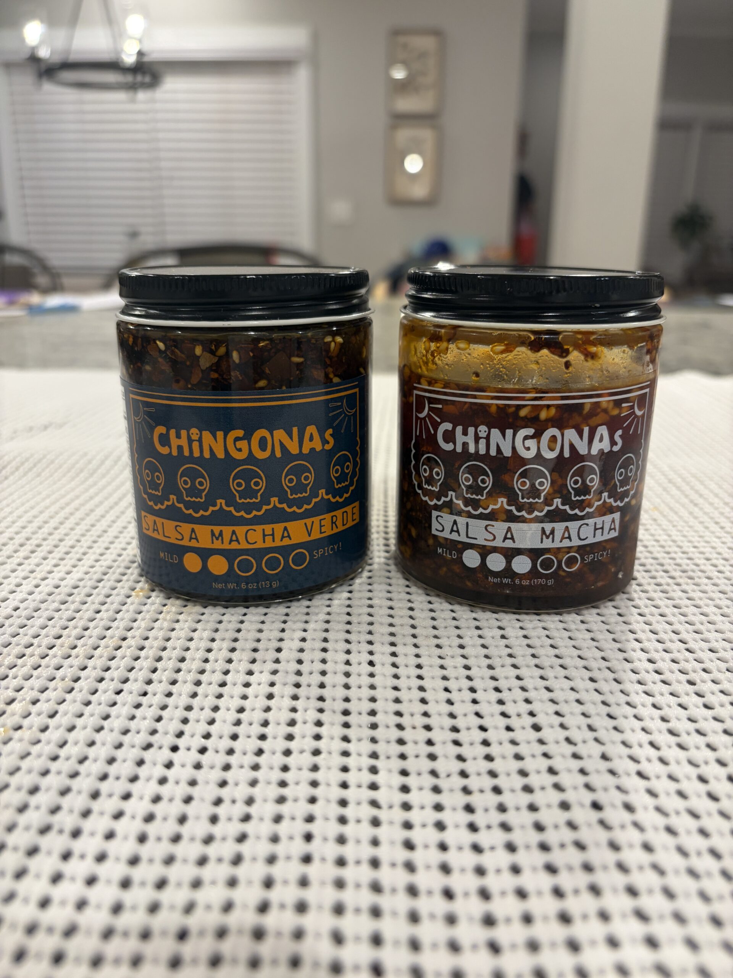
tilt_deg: -17.8
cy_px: 489
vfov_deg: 67.3
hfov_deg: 53.1
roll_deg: -0.3
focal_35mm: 26
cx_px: 366
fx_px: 734
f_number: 1.6
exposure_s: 1/60
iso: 160
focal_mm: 5.96
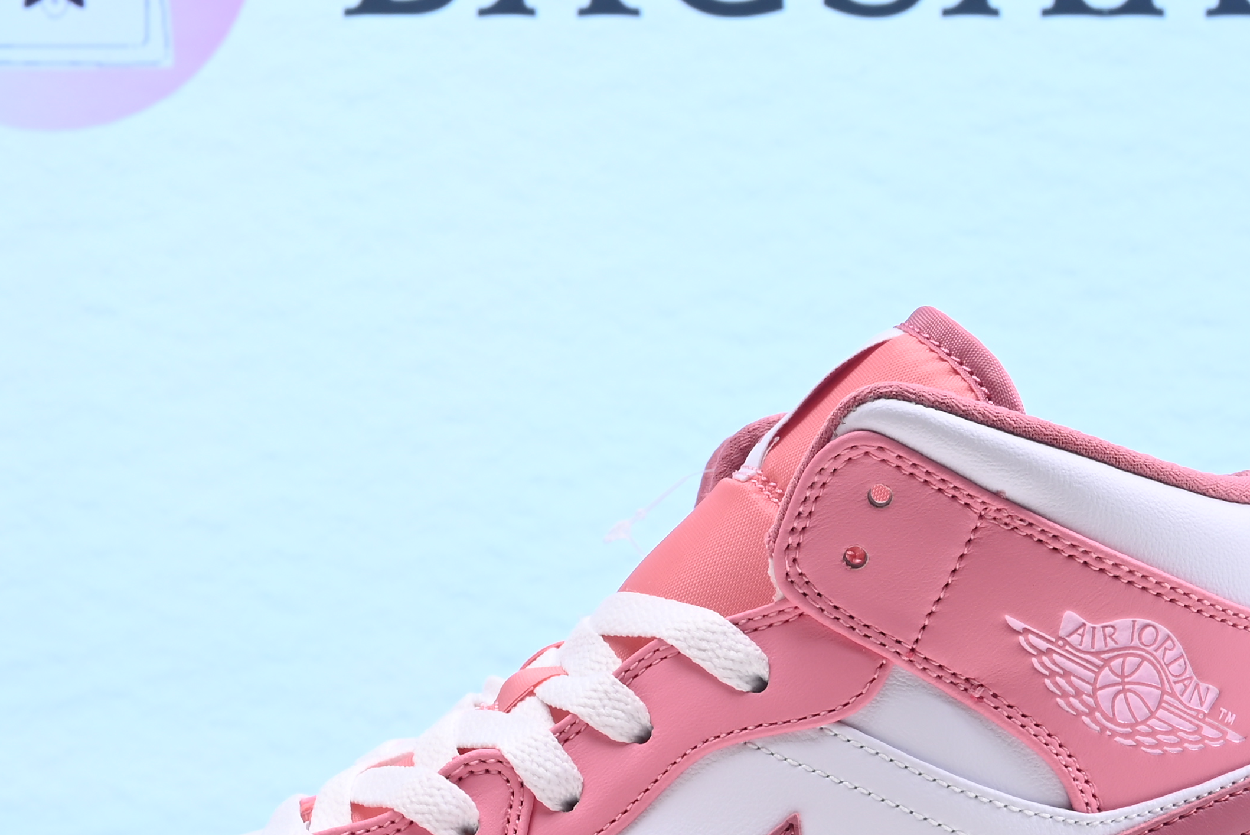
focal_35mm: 108
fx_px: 3751
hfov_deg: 18.9
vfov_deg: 12.7
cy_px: 489
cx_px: 579
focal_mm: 38
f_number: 16
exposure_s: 1/2
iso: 100
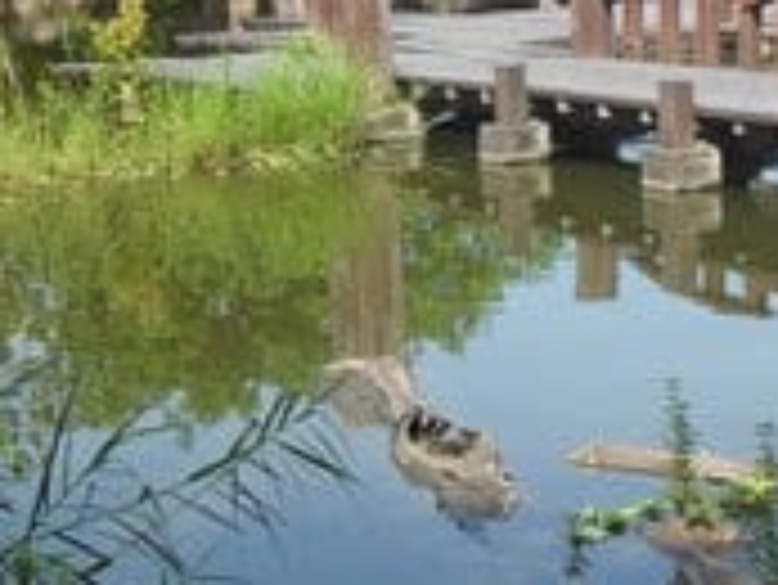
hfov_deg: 17.8
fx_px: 2272
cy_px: 335
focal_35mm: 101
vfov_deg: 14.7
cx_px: 1088
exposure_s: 1/90
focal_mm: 6.2
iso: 100
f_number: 8.9
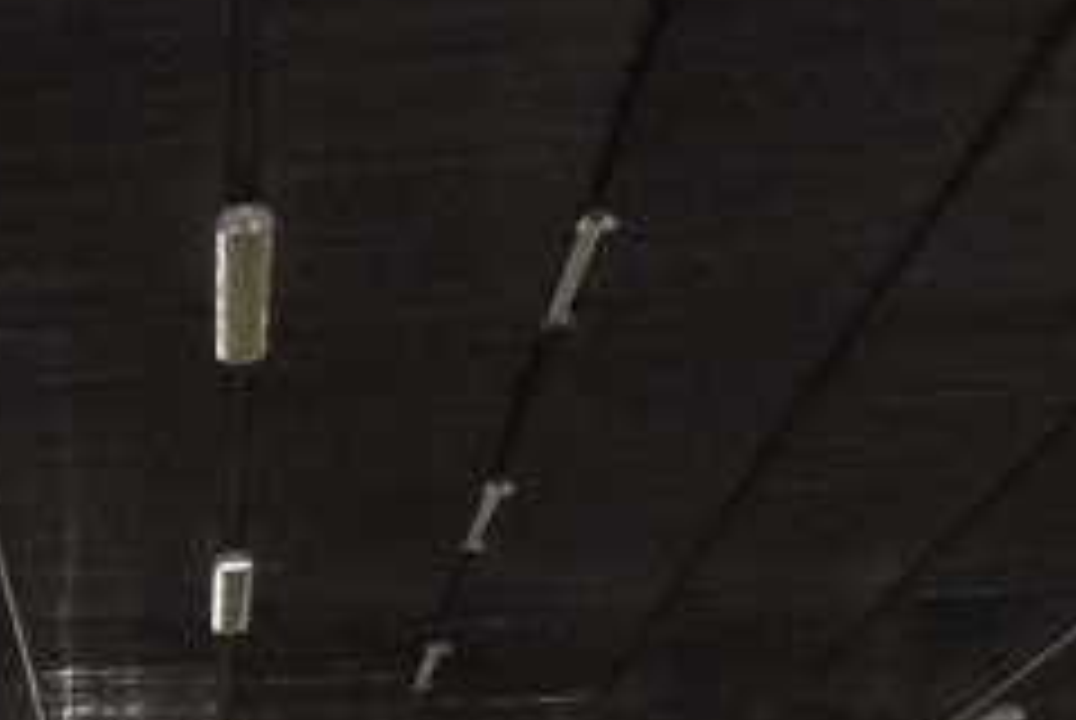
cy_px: 1296
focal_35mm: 129
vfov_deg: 10.1
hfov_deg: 15.0
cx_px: -432
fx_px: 3860
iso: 320
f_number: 2.2
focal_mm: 4.15
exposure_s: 1/30
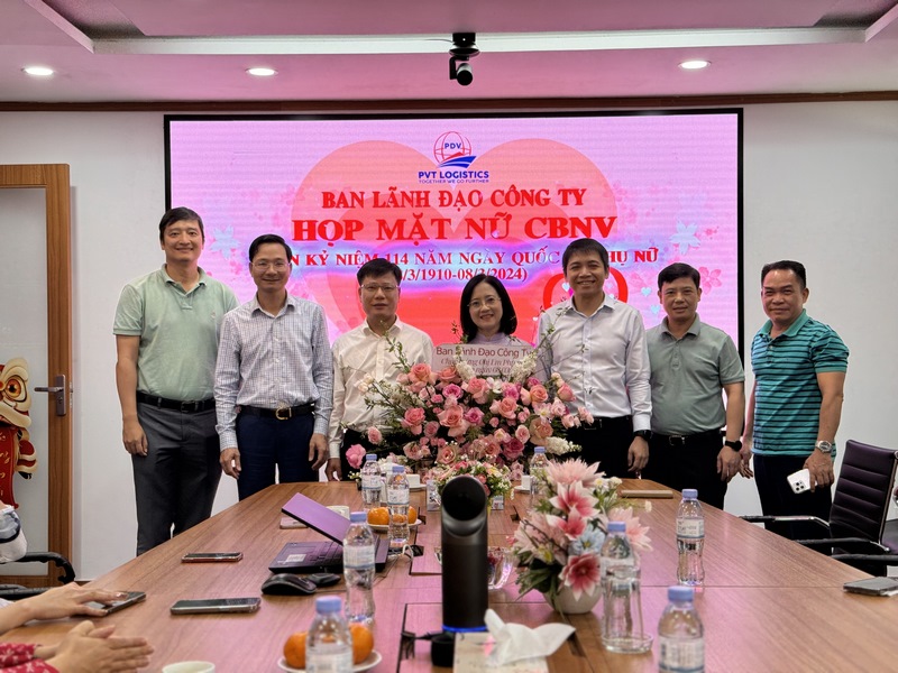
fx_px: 1245
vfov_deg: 30.3
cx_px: 449
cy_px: 336
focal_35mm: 48
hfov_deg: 39.7
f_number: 1.78
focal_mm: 6.86
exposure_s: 1/100
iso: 64
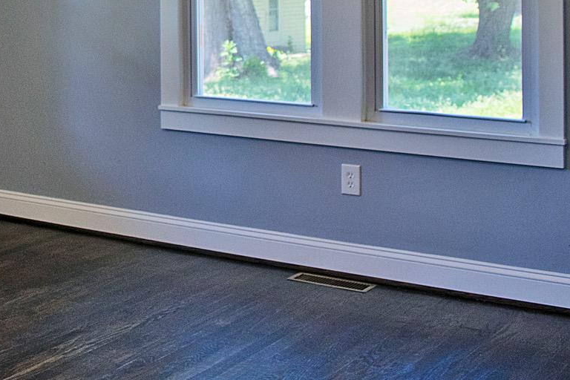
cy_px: -58
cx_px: -79
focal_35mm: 72
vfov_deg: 18.1
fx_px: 1140
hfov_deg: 25.7
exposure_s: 1/100
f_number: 5
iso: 400
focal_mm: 18
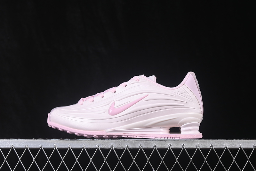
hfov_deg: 27.0
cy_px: 86
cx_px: 128
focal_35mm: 75
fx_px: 533
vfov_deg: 18.2
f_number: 8
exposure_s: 1/80
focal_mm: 50
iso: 160
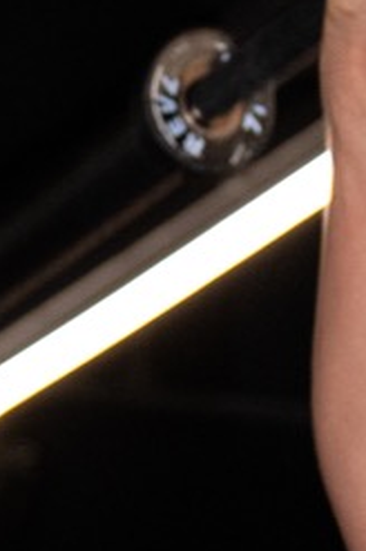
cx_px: 788
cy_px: 1347
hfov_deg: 4.8
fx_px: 4266
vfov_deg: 7.0
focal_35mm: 279
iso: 500
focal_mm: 43
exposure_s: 1/125
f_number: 2.8
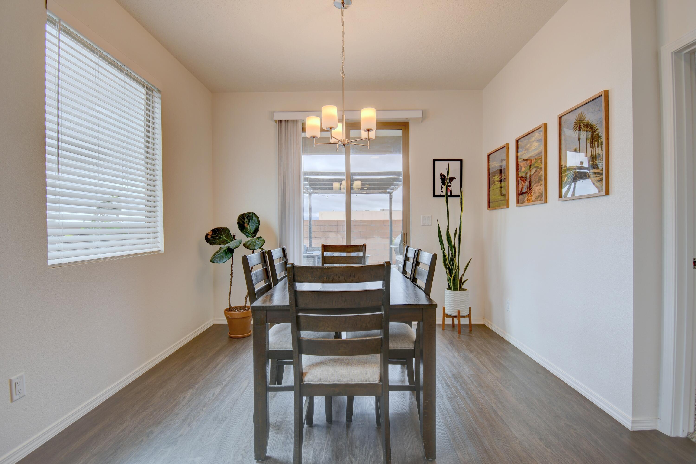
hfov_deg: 93.3
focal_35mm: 17
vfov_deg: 70.4
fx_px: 329
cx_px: 348
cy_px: 232
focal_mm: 11.5
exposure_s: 1/100
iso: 100
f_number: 4.8
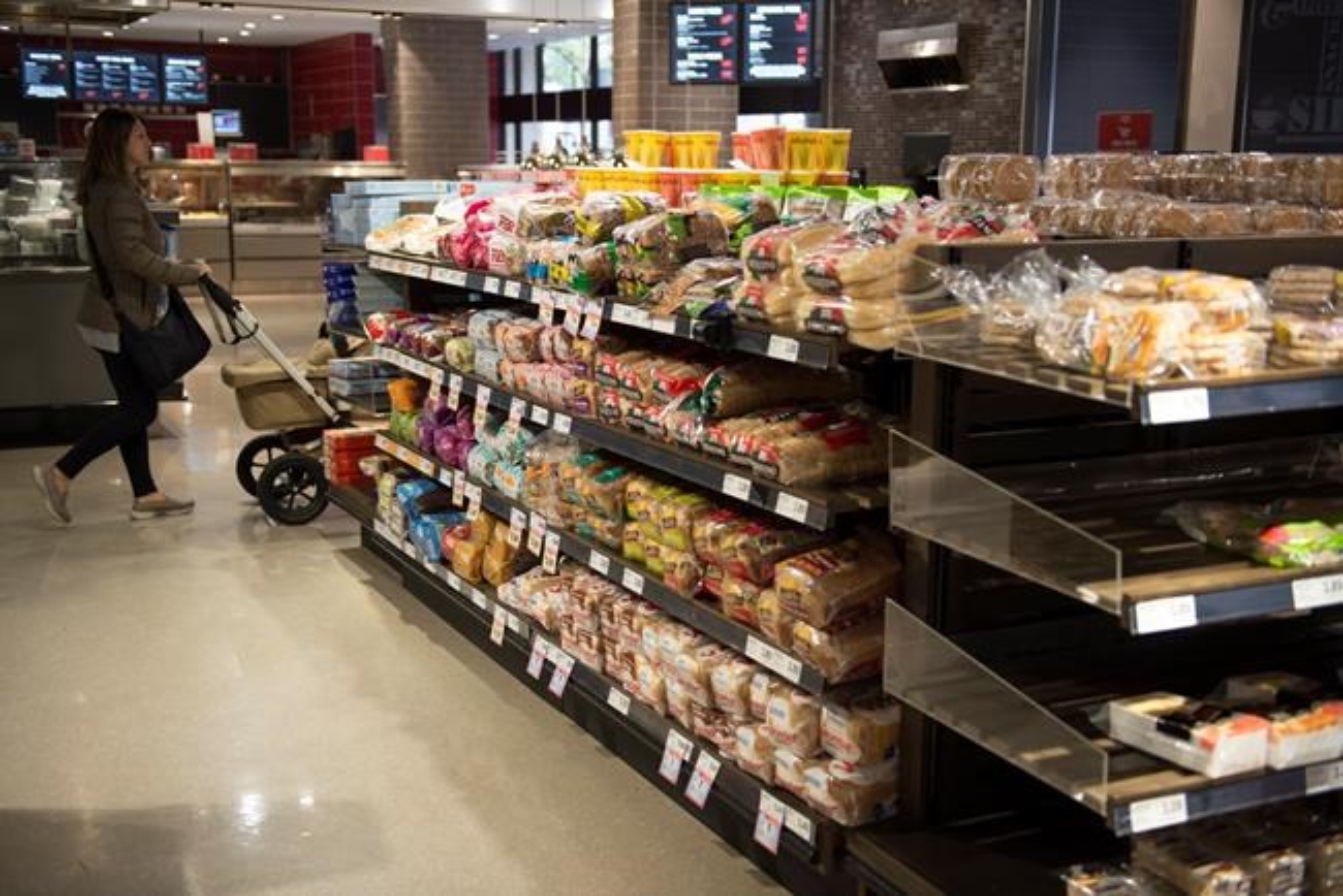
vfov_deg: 31.9
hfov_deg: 46.4
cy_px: 448
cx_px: 672
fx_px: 1567
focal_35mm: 42
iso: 1600
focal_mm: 42
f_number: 2.8
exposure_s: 1/500
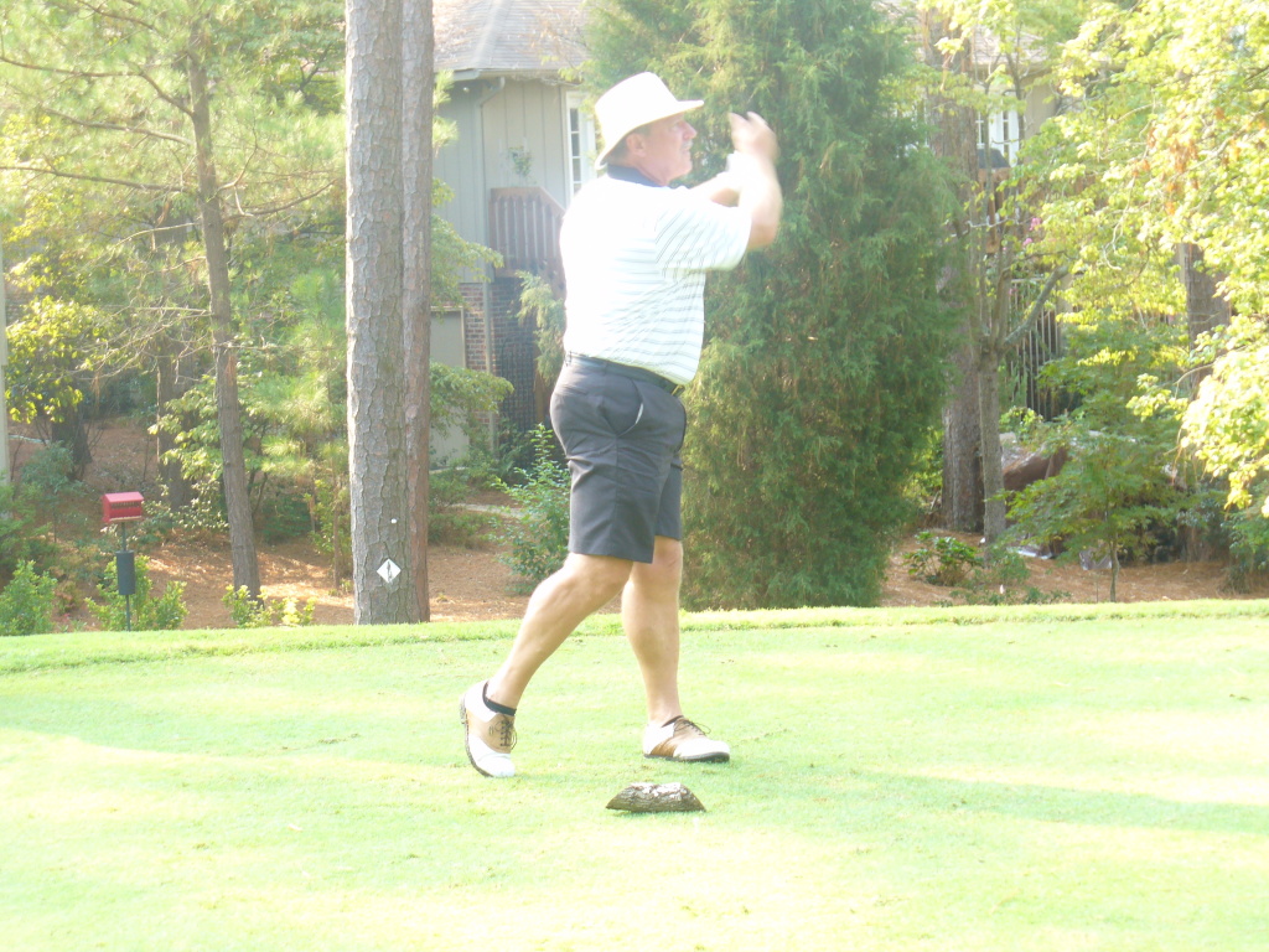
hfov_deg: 20.0
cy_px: 476
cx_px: 634
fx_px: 3593
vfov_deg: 15.1
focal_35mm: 98
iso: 80
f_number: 3.5
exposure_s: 1/50
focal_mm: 16.1
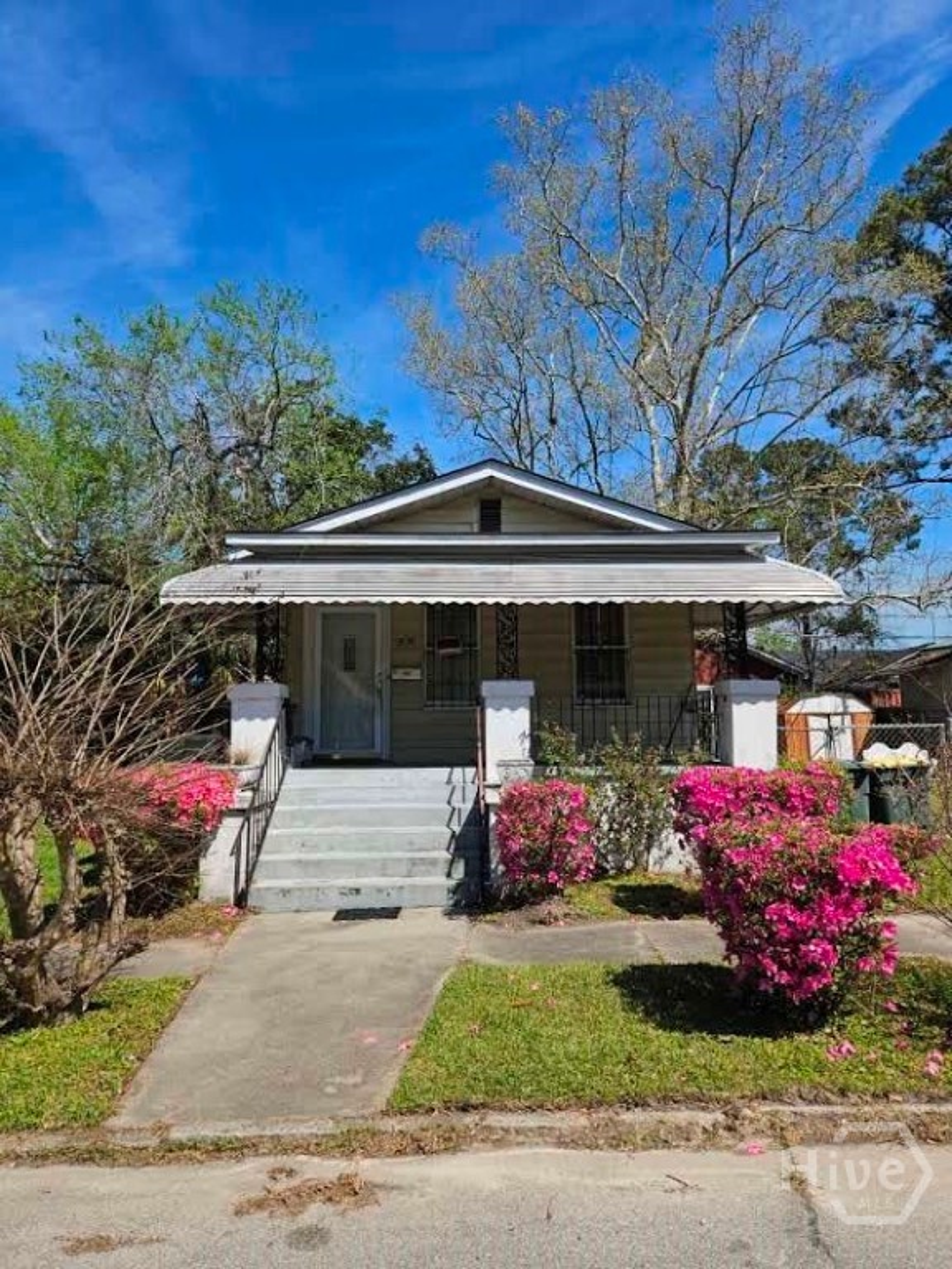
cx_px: 476
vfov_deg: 73.9
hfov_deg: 58.9
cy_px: 634
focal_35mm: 23
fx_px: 843
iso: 25
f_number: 1.8
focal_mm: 5.4
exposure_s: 1/2054
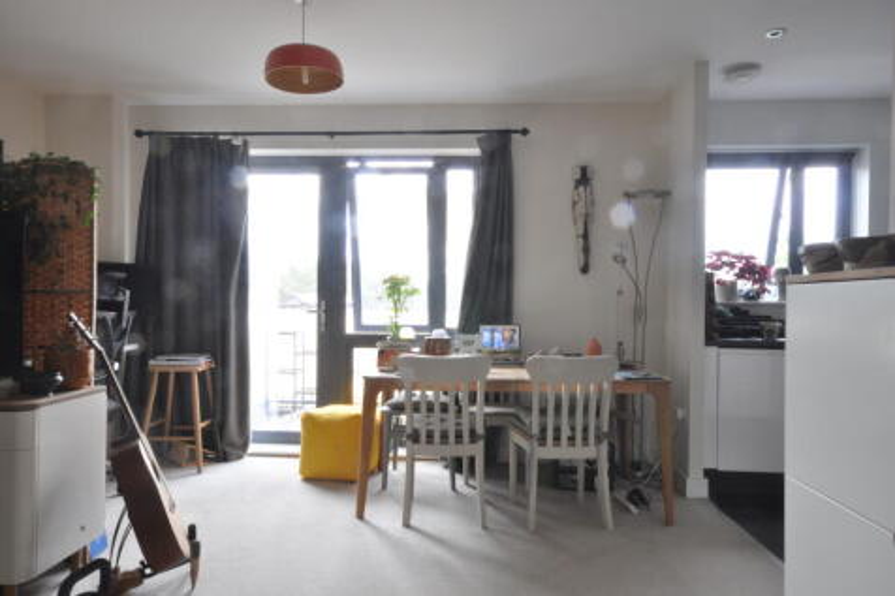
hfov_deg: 73.8
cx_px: 448
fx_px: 596
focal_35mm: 24
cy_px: 298
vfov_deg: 53.1
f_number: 29
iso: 250
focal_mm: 16
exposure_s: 1/1.6
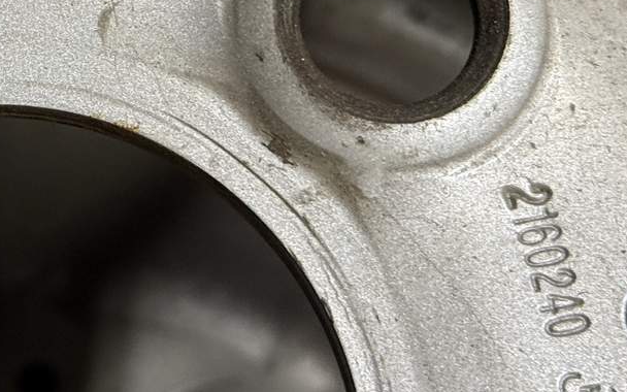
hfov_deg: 15.3
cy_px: -8
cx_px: -9
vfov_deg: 9.7
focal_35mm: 134
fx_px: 2290
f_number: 1.78
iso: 250
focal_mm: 6.76
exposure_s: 1/50
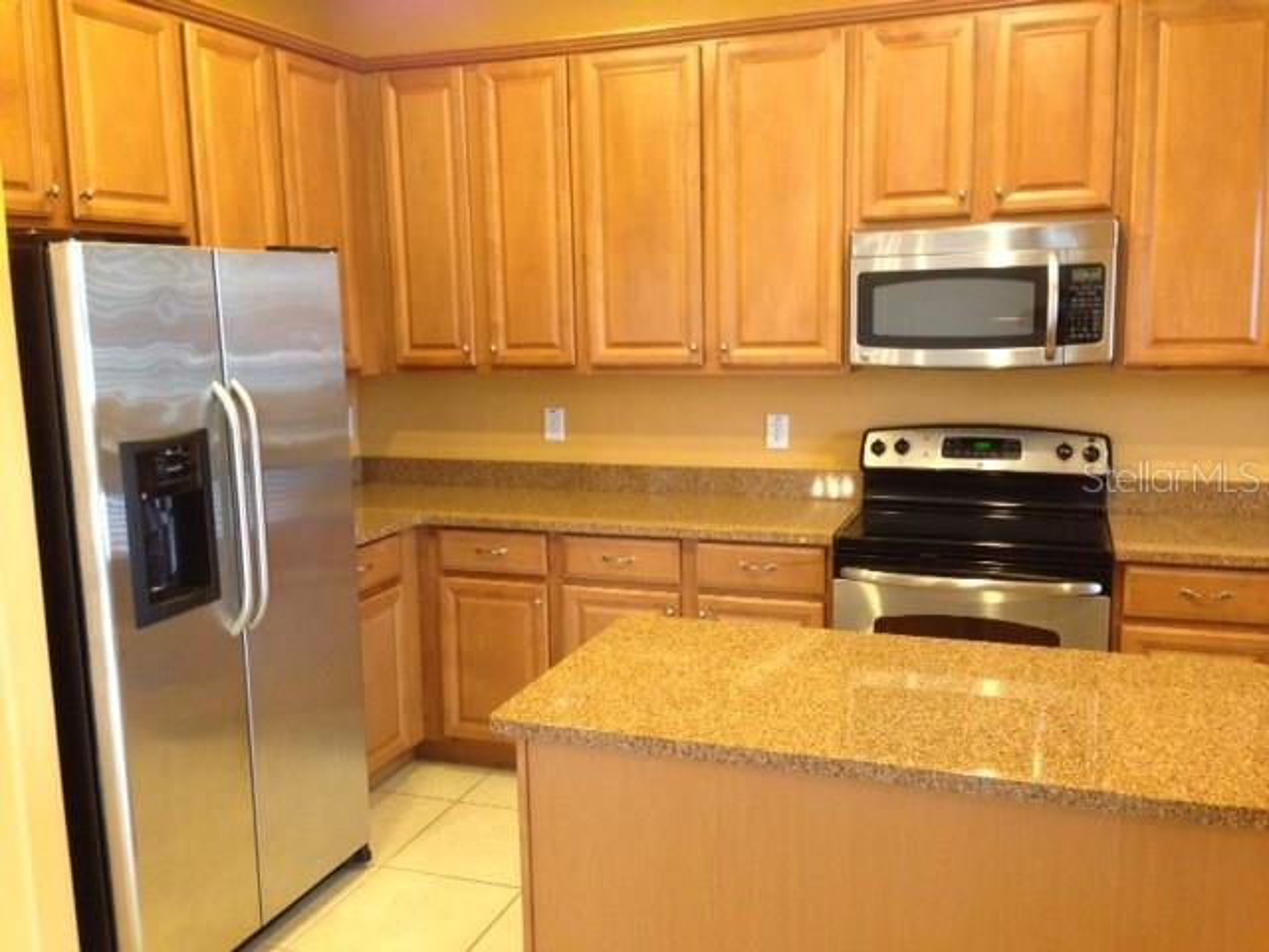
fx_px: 1210
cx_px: 634
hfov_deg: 55.4
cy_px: 476
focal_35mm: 33
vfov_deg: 42.9
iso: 320
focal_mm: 4.12
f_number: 2.4
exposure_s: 1/20
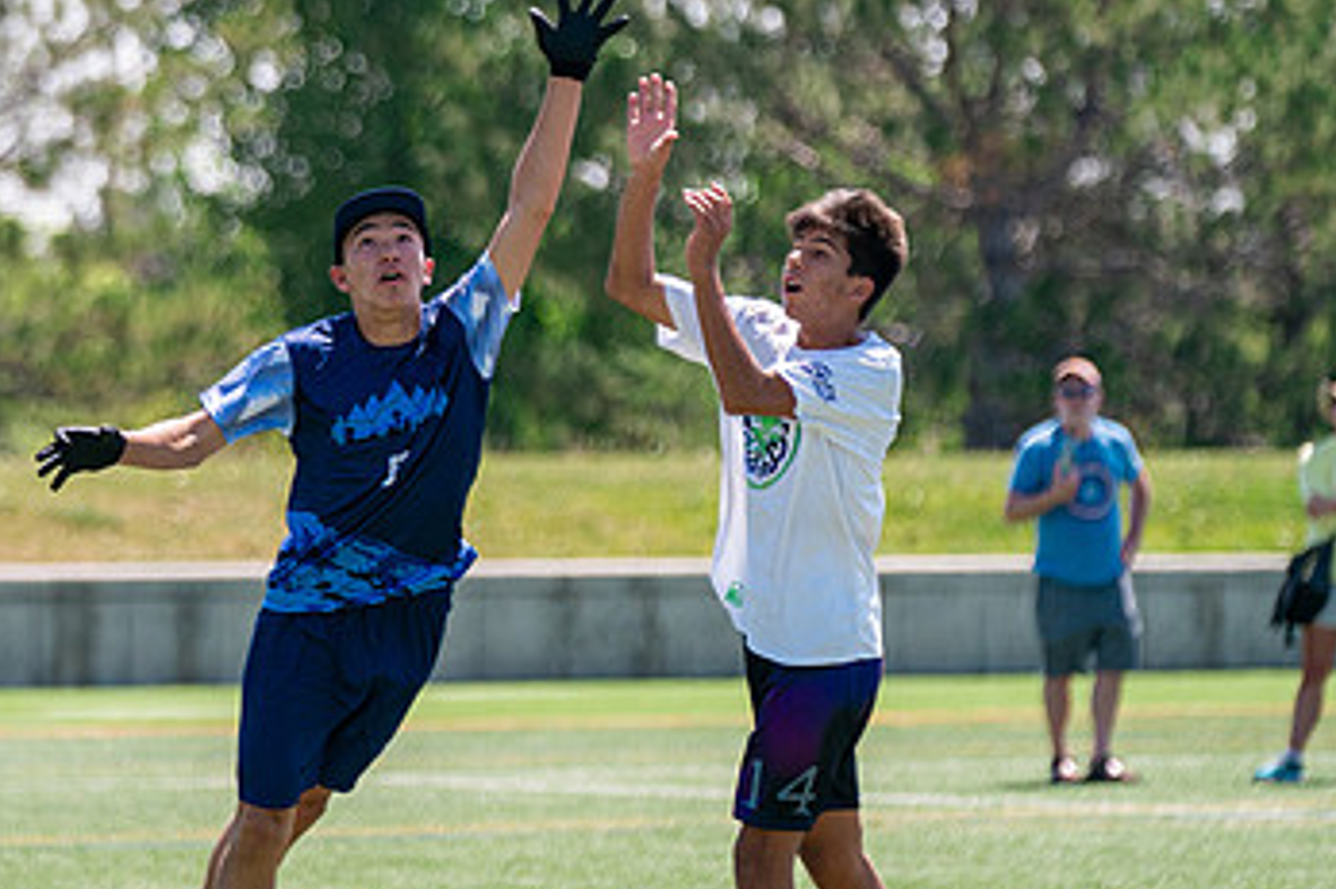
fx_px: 12611
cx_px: 543
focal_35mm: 340
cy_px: 336
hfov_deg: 6.1
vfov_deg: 4.0
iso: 640
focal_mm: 168
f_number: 2.8
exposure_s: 1/6400
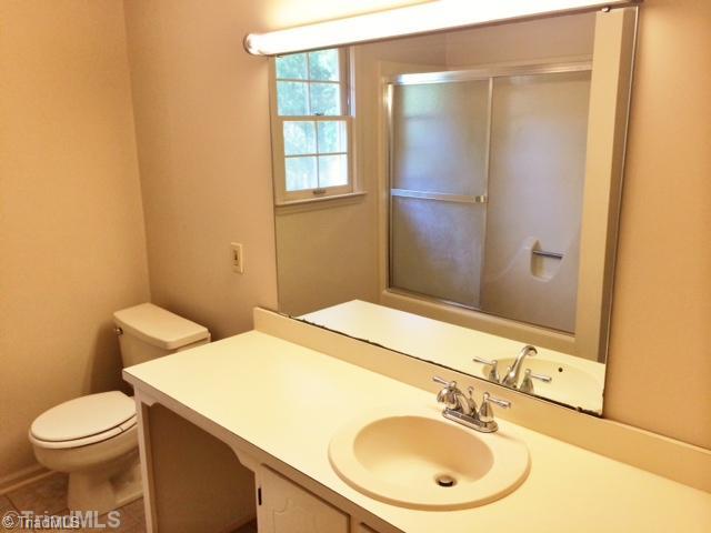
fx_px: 616
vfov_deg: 46.8
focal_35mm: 30
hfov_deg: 60.0
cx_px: 356
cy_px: 266
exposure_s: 1/30
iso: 50
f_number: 2.2
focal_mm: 4.12
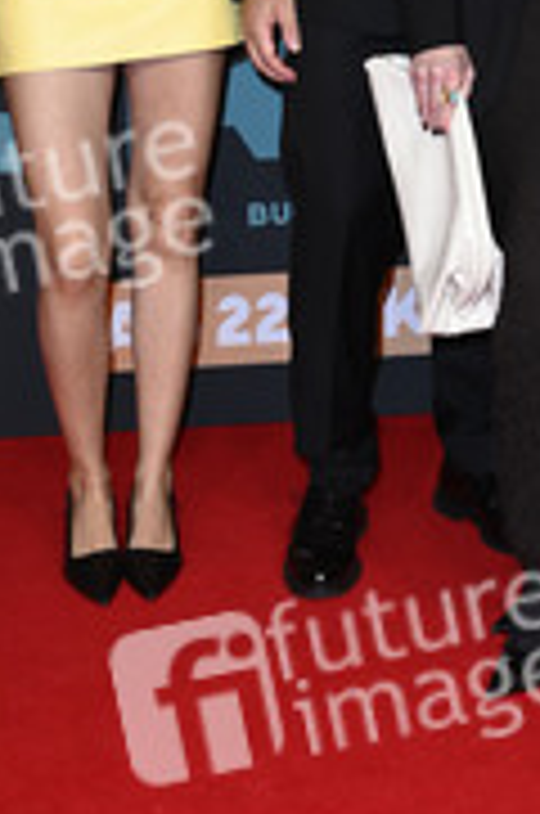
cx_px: 472
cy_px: 4
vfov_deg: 21.2
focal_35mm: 93
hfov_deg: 14.5
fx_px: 2100
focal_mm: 42
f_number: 5.6
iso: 1250
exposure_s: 1/250
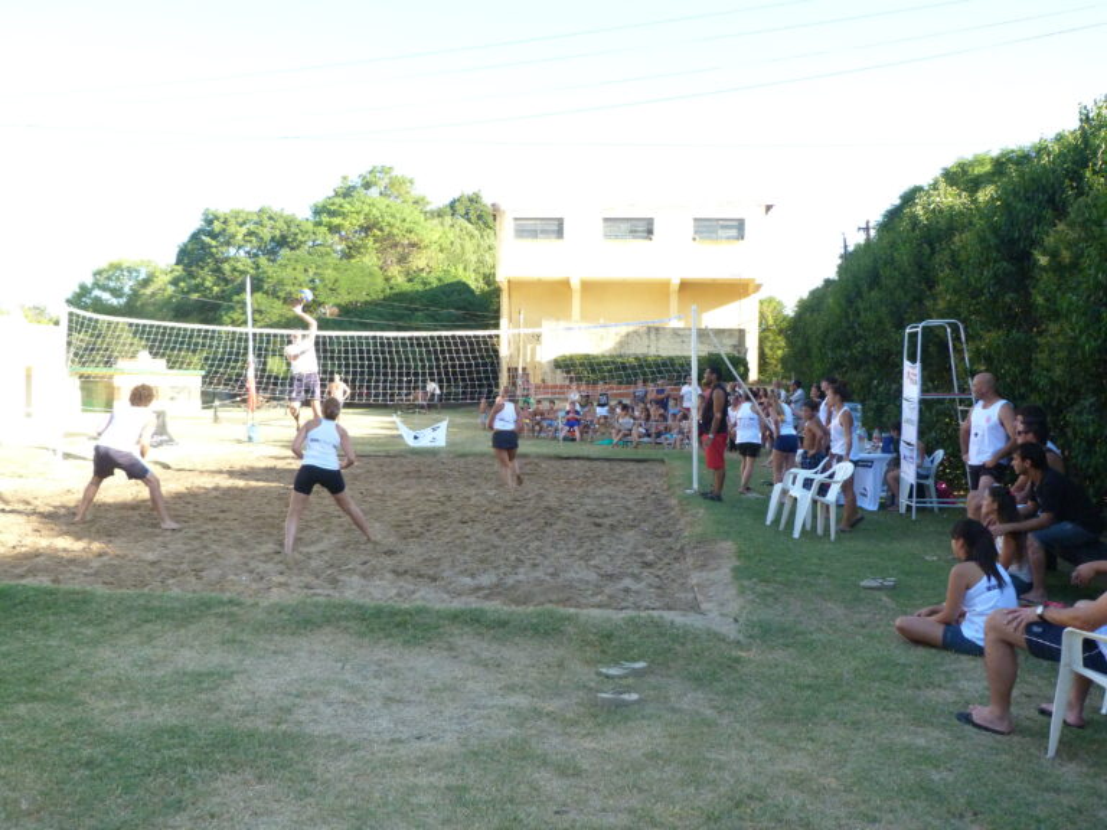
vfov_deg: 44.2
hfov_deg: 56.8
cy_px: 415
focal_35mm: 32
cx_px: 554
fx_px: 1023
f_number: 3
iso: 320
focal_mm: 5.7
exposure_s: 1/500
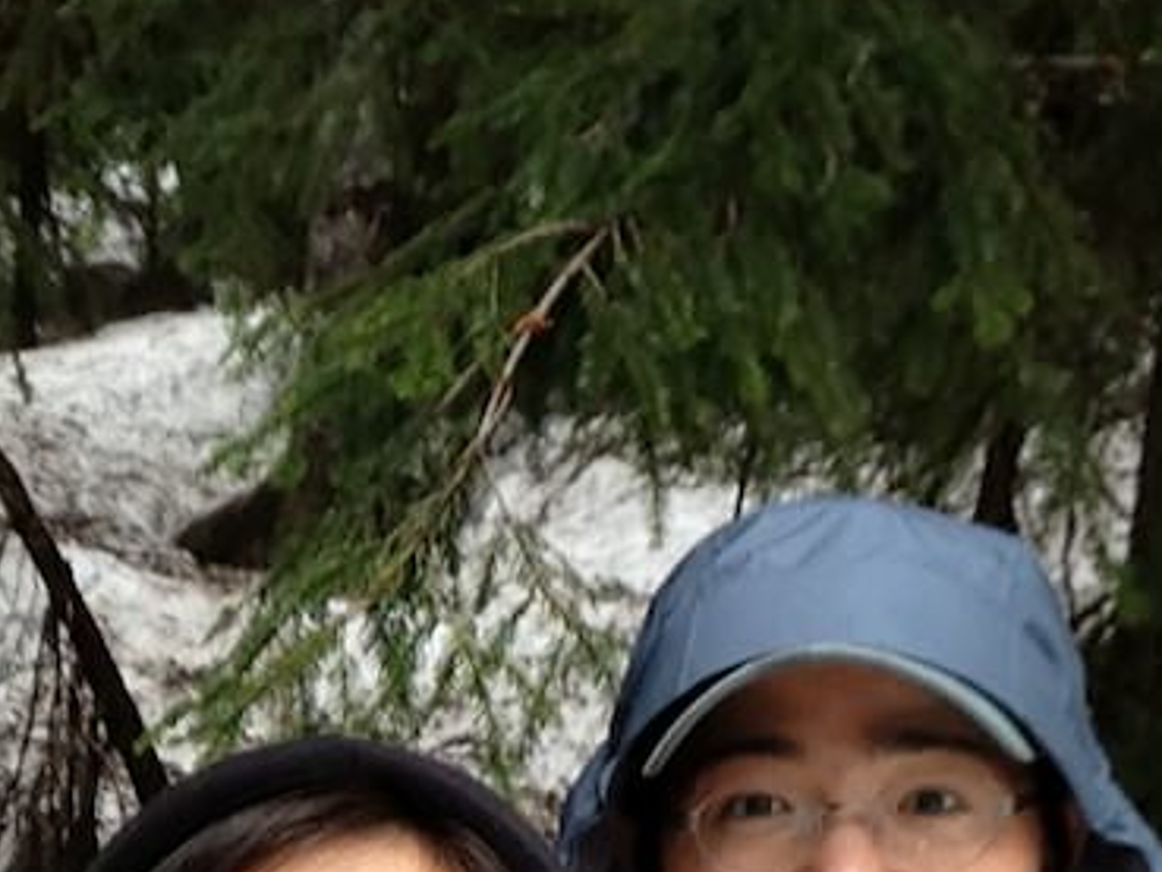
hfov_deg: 20.9
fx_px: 3056
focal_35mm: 91
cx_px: 41
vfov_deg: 15.6
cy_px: 1042
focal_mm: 2.18
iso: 32
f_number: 2.4
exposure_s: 1/146
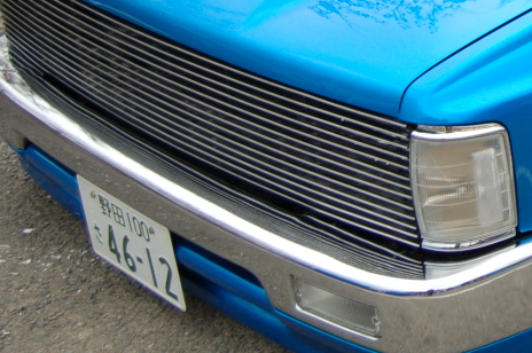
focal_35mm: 107
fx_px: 1579
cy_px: -55
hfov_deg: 17.5
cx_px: 752
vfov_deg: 12.5
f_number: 3.8
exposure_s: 1/500
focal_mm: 22
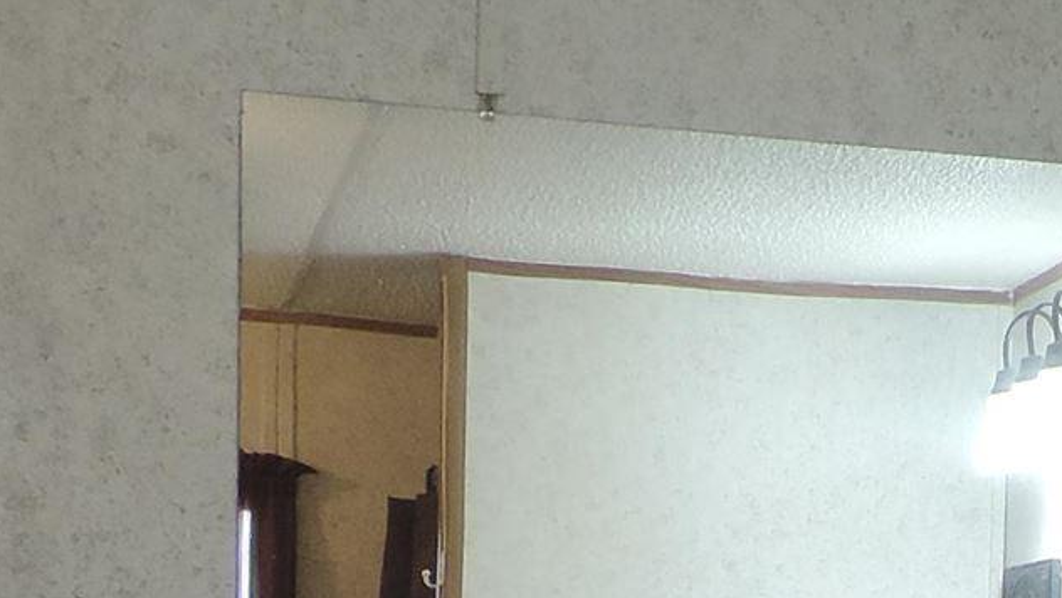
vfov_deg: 8.9
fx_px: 3578
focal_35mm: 127
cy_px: 1287
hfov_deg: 16.3
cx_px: 1203
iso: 140
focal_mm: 4.3
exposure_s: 1/30
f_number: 3
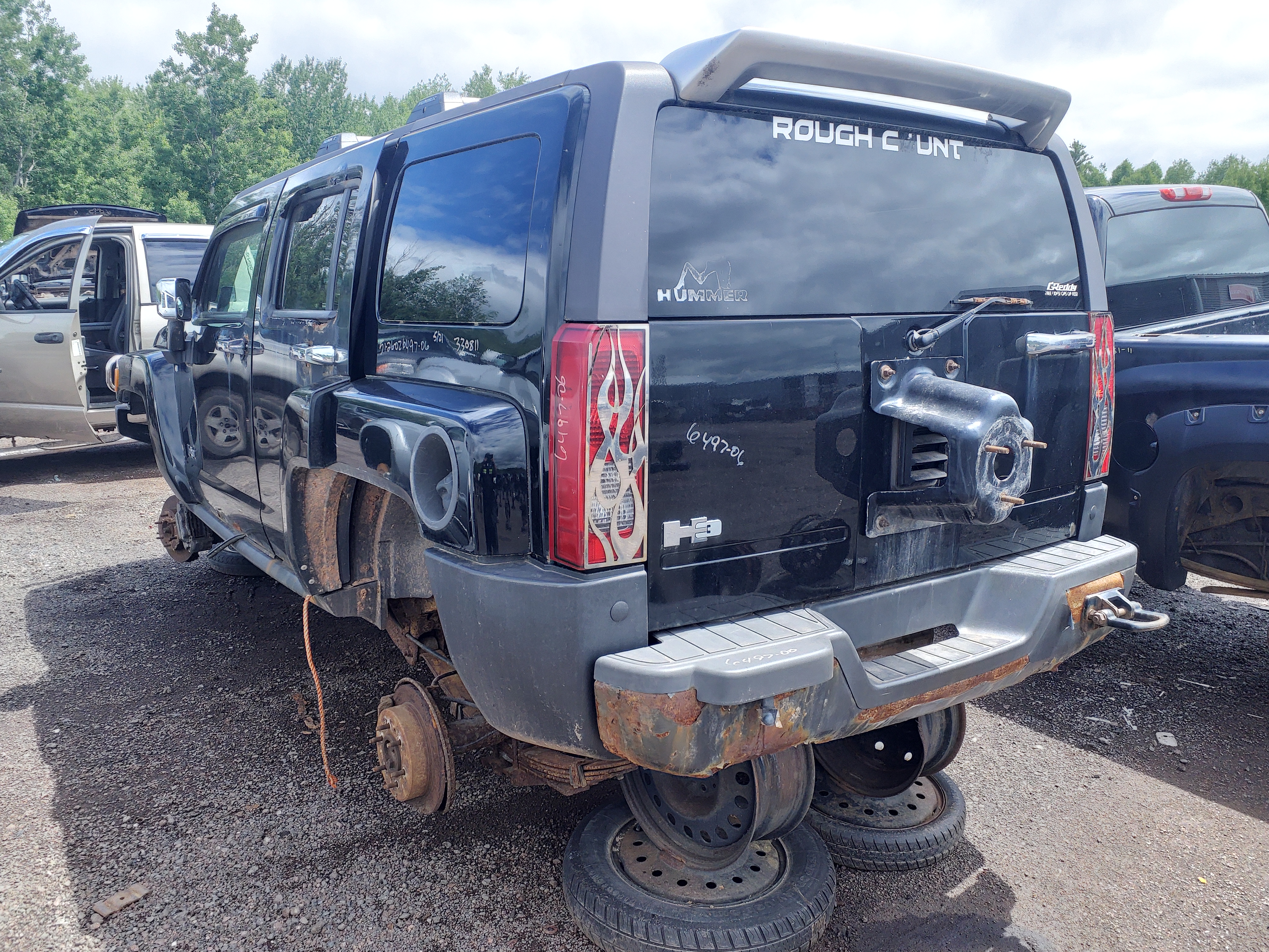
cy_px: 476
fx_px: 953
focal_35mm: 26
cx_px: 634
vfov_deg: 53.1
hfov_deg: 67.3
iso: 40
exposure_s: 1/229
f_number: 1.9
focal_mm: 3.58
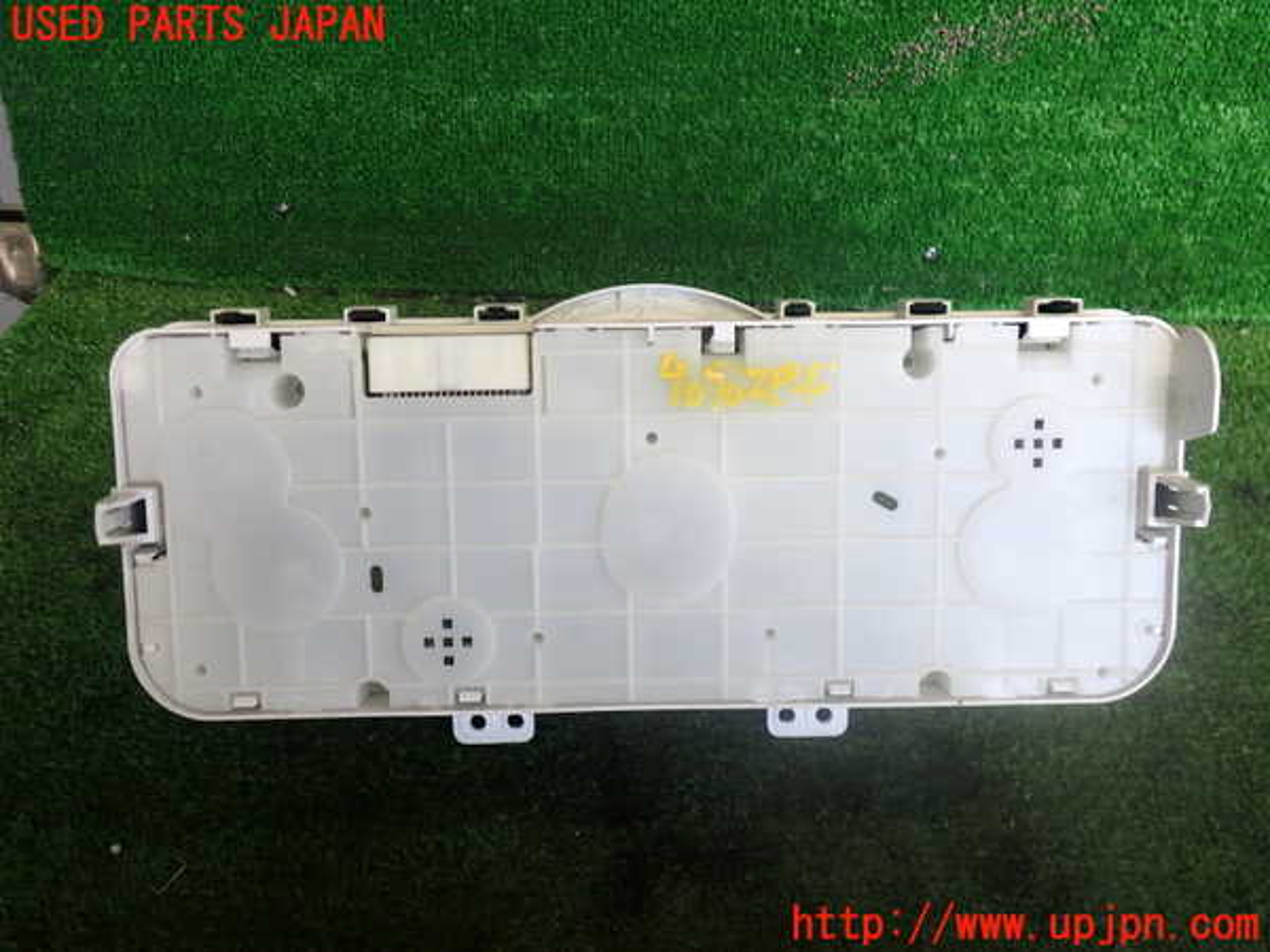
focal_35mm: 30
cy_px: 476
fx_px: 1101
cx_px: 635
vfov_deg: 46.8
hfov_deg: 60.0
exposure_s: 1/125
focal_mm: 5.4
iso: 160
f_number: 2.3
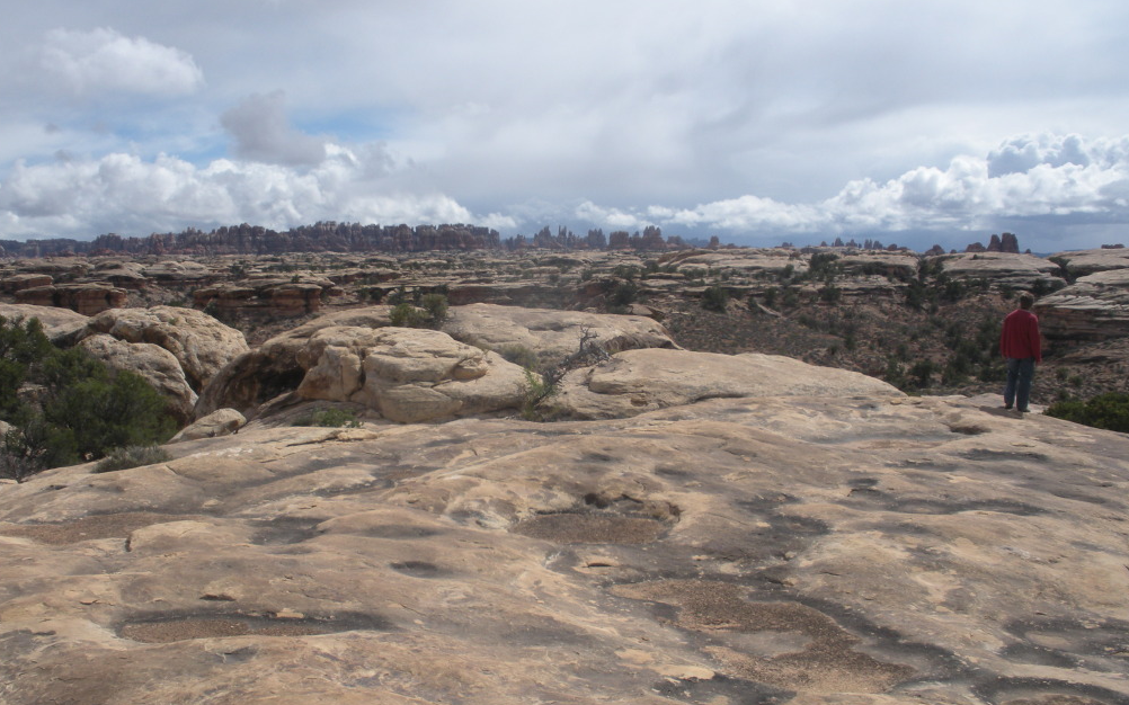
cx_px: 560
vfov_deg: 32.7
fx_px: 1200
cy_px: 322
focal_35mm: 39
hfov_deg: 50.4
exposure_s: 1/541
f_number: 5.6
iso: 64
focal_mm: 6.3
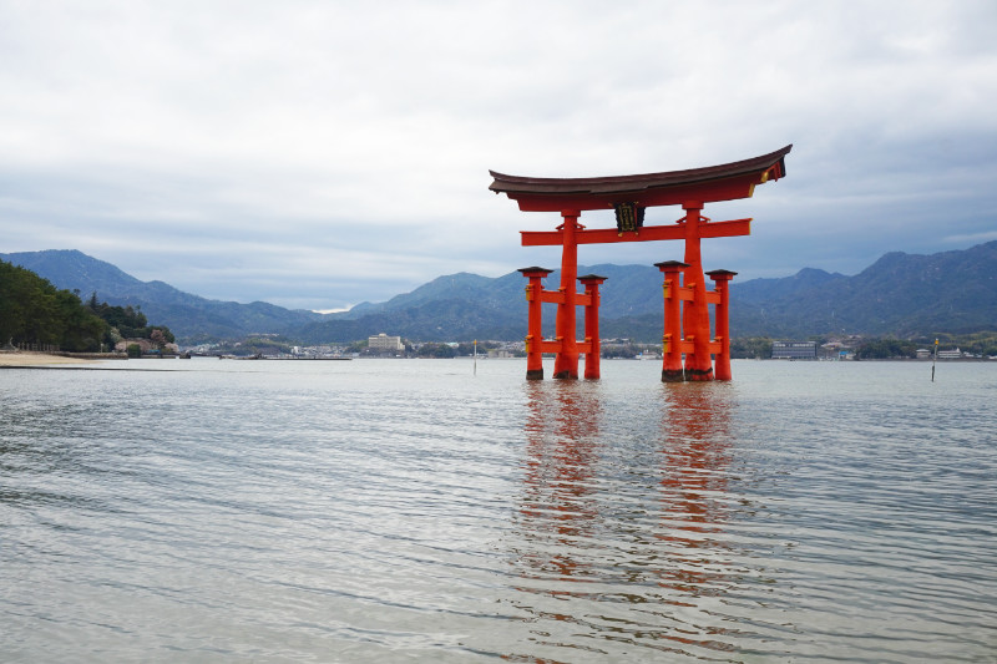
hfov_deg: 47.9
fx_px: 1121
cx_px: 498
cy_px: 332
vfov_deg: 33.0
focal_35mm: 40
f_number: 11
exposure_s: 1/80
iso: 100
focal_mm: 27
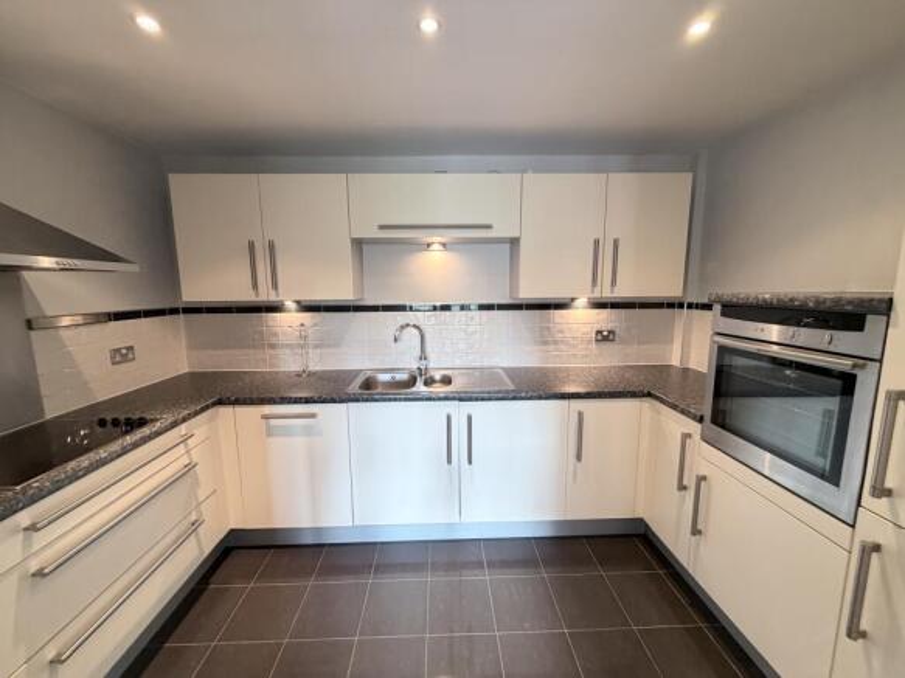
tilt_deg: -8.2
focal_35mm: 14
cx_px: 452
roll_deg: +1.2
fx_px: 366
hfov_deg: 102.1
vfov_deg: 85.7
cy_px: 339
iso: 250
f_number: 2.2
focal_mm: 2.22
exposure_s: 1/50
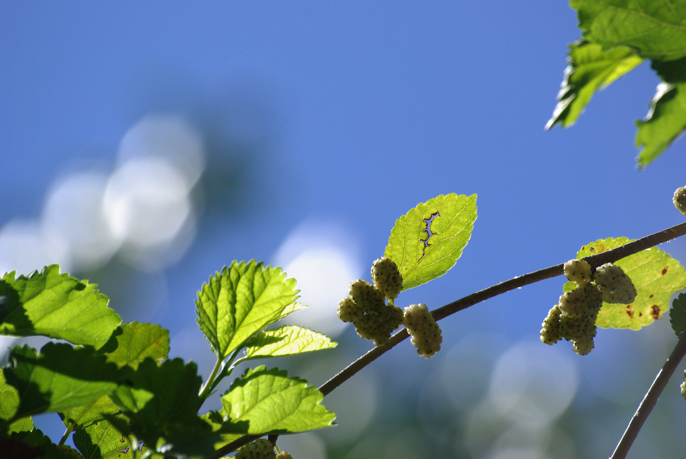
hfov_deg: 5.7
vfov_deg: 3.8
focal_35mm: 360
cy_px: 230
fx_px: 6868
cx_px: 343
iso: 400
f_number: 8
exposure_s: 1/1000
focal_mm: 240
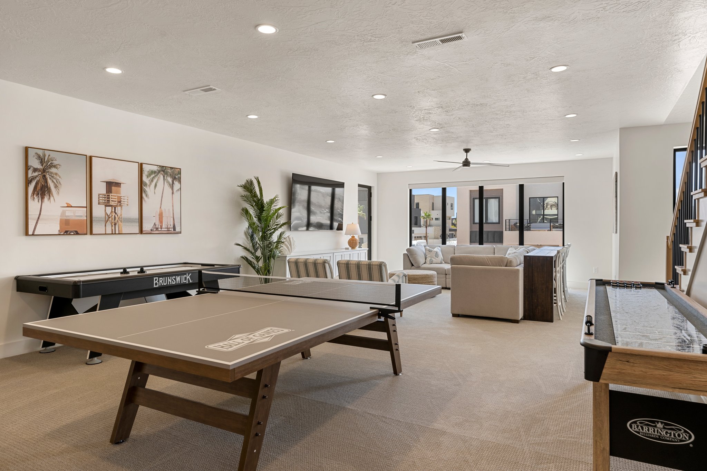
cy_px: 236
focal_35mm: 22
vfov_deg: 57.7
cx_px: 354
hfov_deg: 79.1
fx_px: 428
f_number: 8
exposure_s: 1/10
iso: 100
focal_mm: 21.8
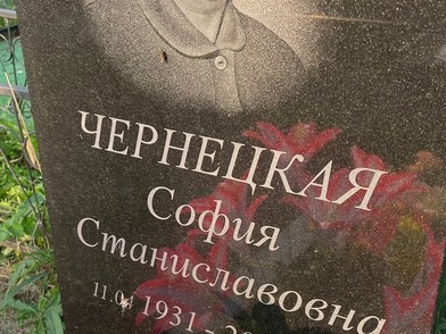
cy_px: 250
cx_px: 182
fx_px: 683
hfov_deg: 36.1
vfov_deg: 27.2
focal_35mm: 53
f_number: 1.6
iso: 32
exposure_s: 1/532
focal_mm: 4.2
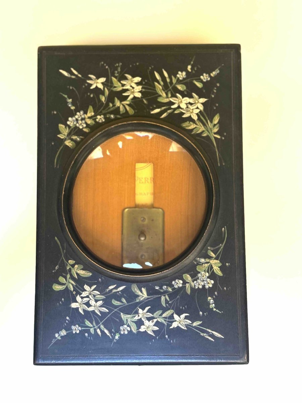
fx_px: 558
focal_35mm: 48
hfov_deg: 30.3
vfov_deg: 39.7
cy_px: 202
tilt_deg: -84.5
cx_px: 151
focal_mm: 6.76
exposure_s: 1/50
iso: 125
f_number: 1.78
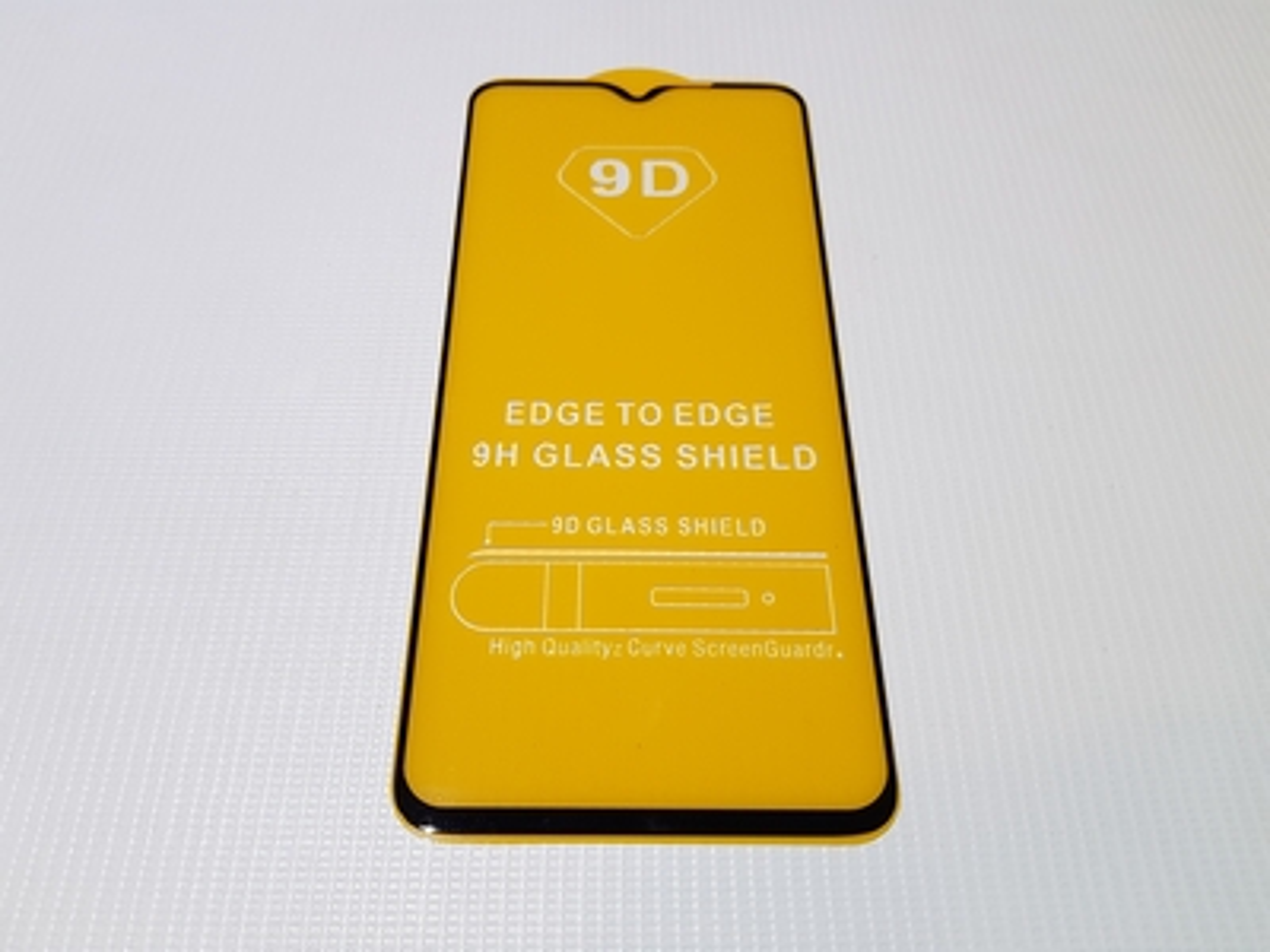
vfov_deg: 53.1
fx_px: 954
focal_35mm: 26
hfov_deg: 67.3
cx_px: 635
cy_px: 476
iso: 125
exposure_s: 1/50
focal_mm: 4.2
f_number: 1.7
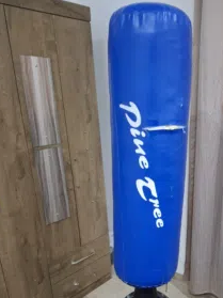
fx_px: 284
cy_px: 213
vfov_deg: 53.6
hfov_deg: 42.4
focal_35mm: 33
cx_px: 146
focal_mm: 5.54
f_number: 1.8
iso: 640
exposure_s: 1/25
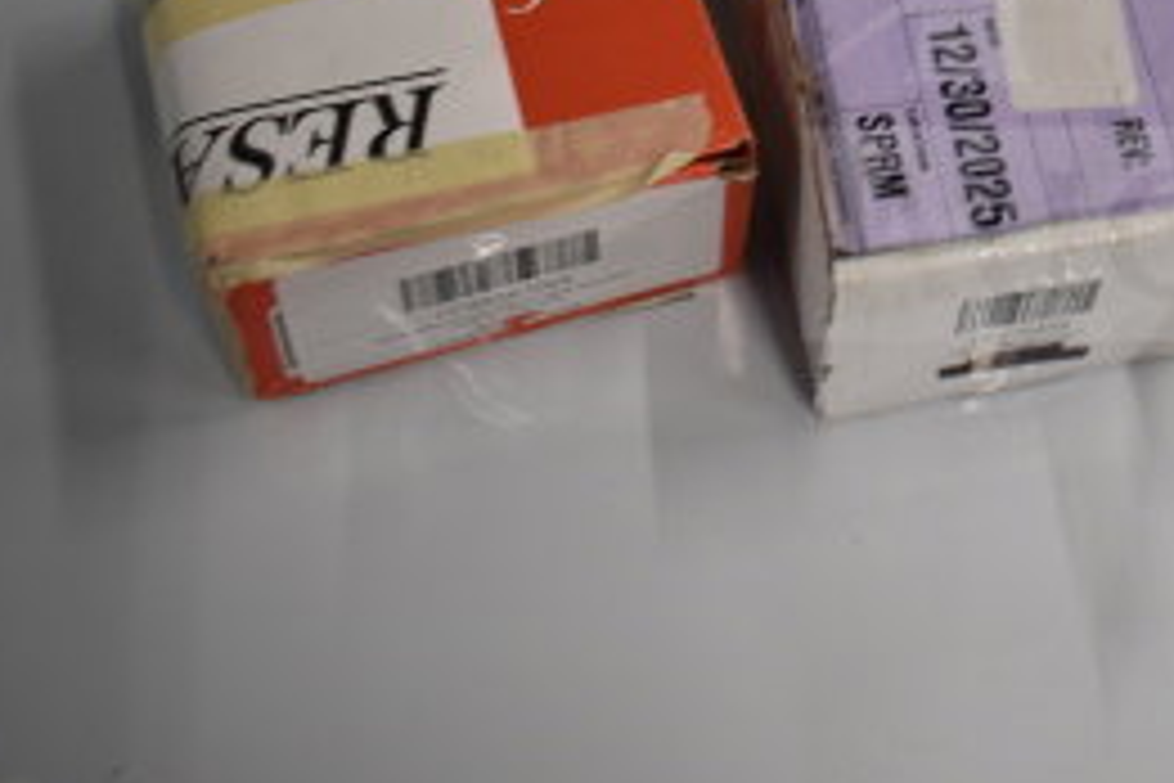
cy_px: -16
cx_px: 1304
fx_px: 2054
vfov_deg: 20.8
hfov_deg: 28.8
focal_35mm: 63
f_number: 3.5
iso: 360
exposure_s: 1/30
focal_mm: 18
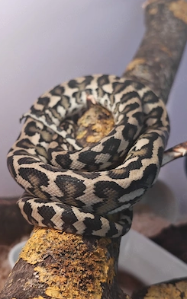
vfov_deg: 37.6
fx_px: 441
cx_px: 80
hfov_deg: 23.9
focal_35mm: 54
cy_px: 148
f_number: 1.68
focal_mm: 6.57
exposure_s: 1/50
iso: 797
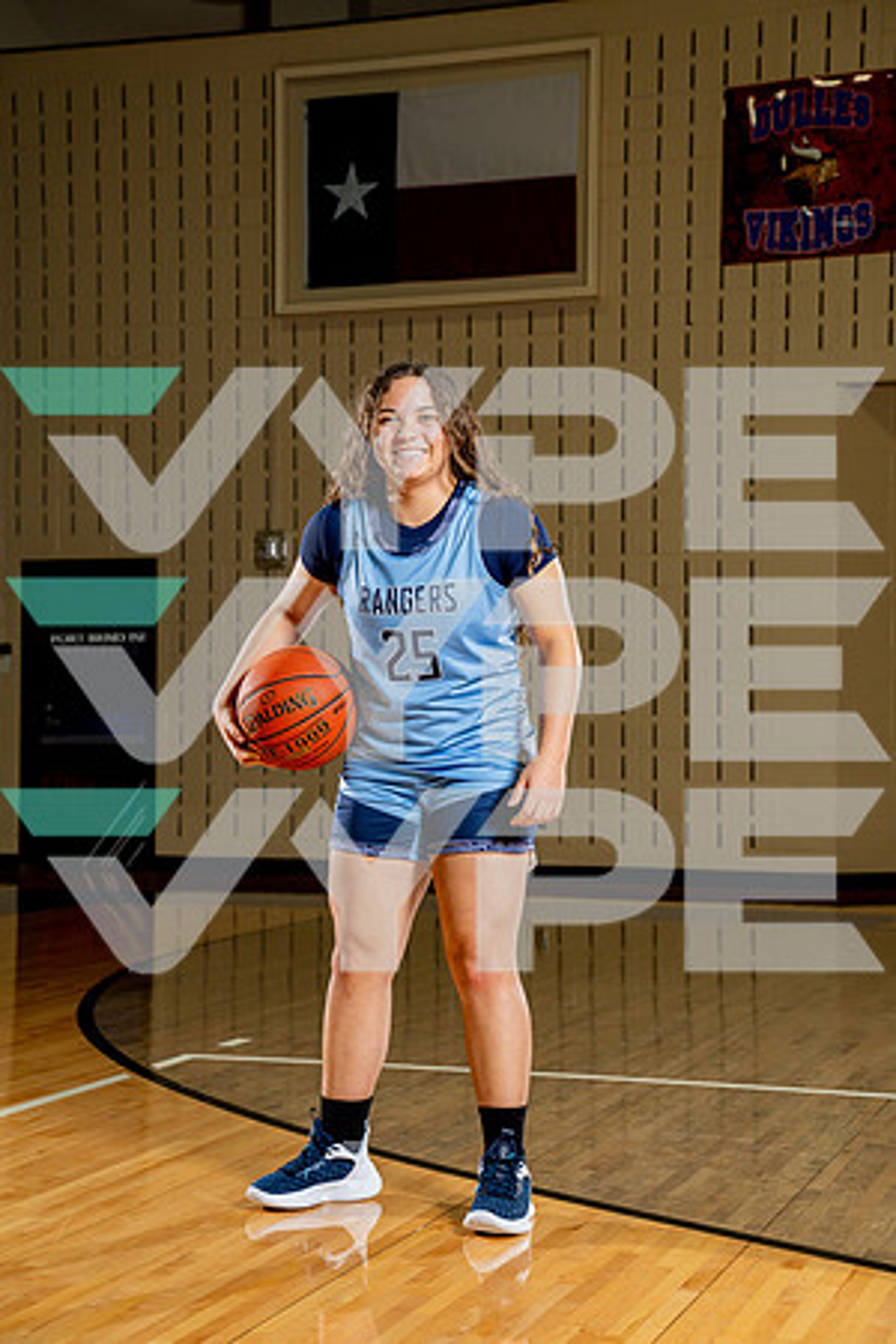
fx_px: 2314
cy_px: 672
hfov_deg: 21.9
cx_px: 448
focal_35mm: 62
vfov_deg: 32.4
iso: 400
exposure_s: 1/250
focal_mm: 62
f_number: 5.6
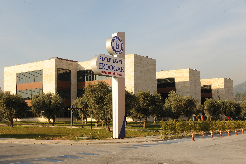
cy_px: 82
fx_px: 307
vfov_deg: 29.8
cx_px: 123
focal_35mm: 45
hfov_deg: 43.6
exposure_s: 1/160
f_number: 10
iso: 160
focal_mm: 45
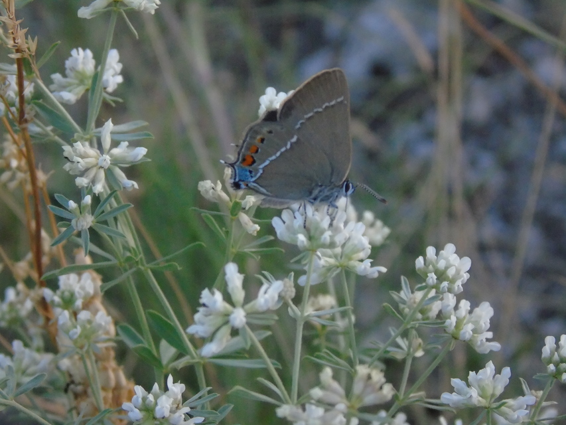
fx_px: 2028
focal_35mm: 124
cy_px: 212
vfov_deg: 12.0
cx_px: 283
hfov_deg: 15.9
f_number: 4.6
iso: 800
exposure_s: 1/400
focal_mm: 22
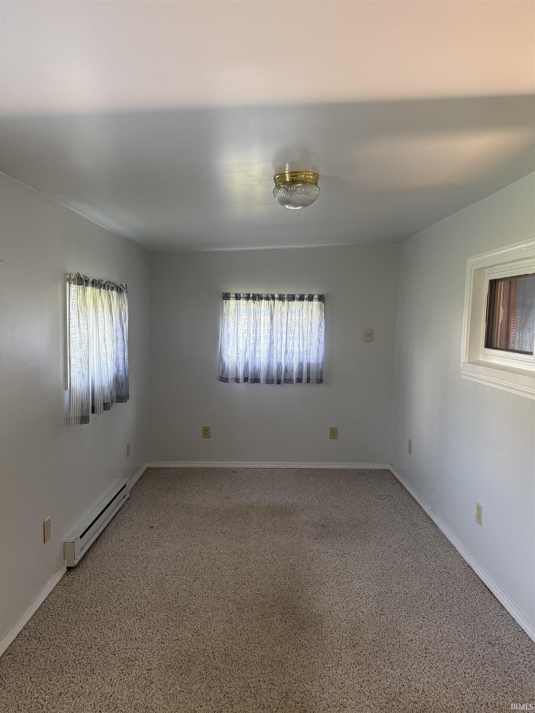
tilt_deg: -4.4
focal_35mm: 24
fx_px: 495
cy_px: 356
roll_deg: -2.9
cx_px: 268
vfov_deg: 71.6
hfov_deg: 56.8
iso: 200
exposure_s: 1/93
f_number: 1.78
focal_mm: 6.76
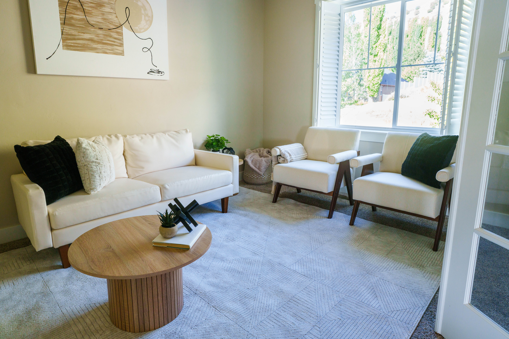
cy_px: 154
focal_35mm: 22
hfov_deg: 78.5
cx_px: 243
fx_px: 311
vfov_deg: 57.1
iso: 320
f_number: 5.6
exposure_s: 1/40
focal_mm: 20
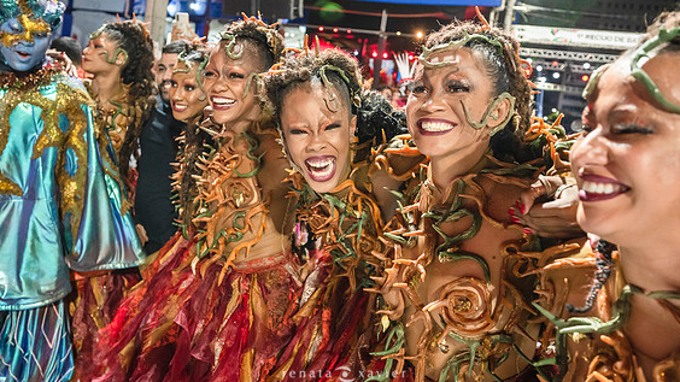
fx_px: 505
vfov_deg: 41.4
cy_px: 163
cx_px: 342
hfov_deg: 67.9
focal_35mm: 28
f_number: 4
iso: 5000
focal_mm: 26
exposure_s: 1/250
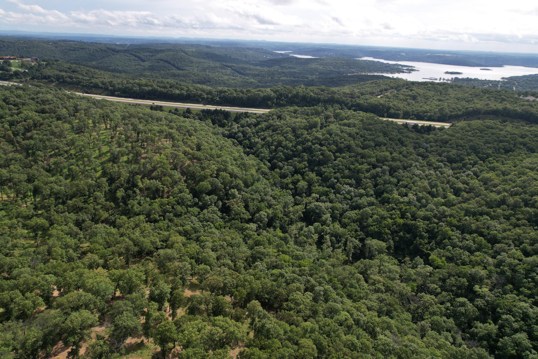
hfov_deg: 78.6
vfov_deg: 57.2
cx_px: 269
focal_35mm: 22
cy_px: 180
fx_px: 329
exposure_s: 1/250
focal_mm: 8.38
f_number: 2.8
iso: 110
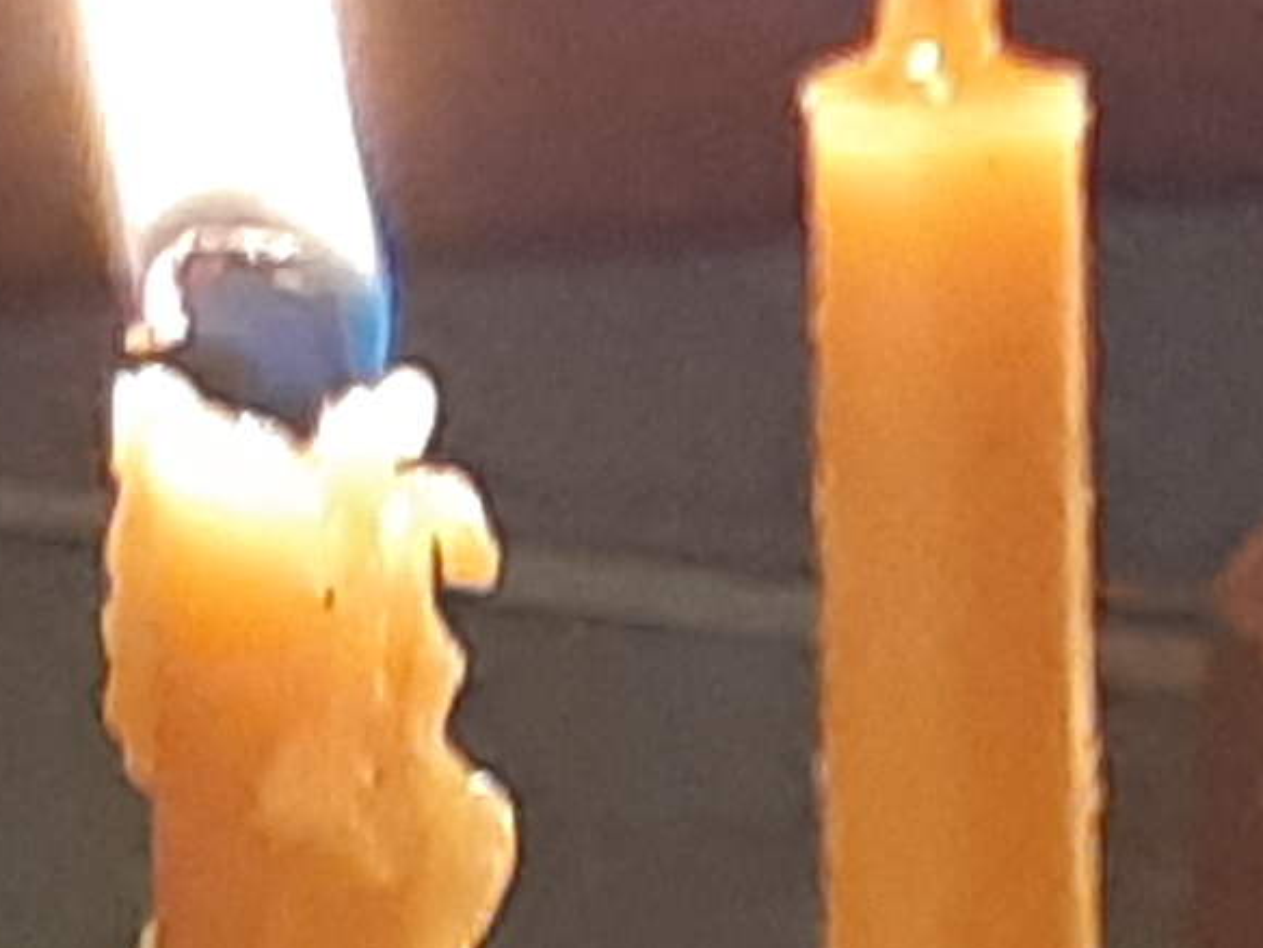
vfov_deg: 7.2
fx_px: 7480
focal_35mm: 205
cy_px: 1134
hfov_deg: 9.6
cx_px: 867
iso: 200
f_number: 1.7
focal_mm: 3.93
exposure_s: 1/50
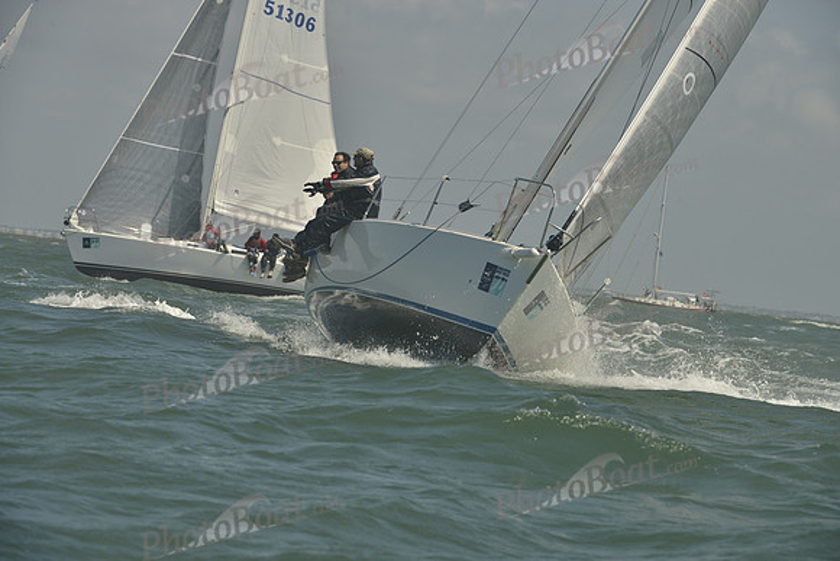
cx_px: 420
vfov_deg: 6.9
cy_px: 280
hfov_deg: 10.3
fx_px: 4668
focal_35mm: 200
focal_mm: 200
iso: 280
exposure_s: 1/1250
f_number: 10
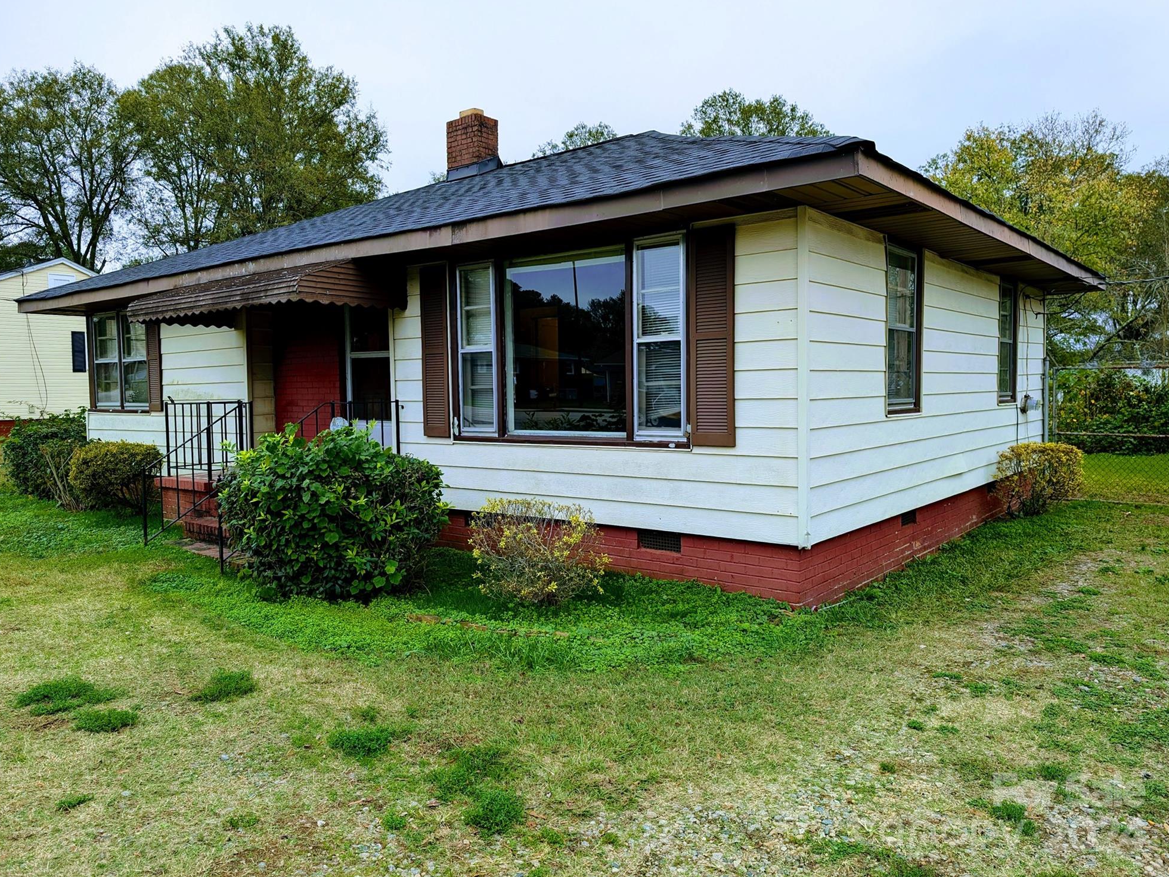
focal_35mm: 25
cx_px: 581
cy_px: 426
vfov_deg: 54.9
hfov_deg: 69.4
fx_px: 844
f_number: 1.68
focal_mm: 6.9
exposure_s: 1/389
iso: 21
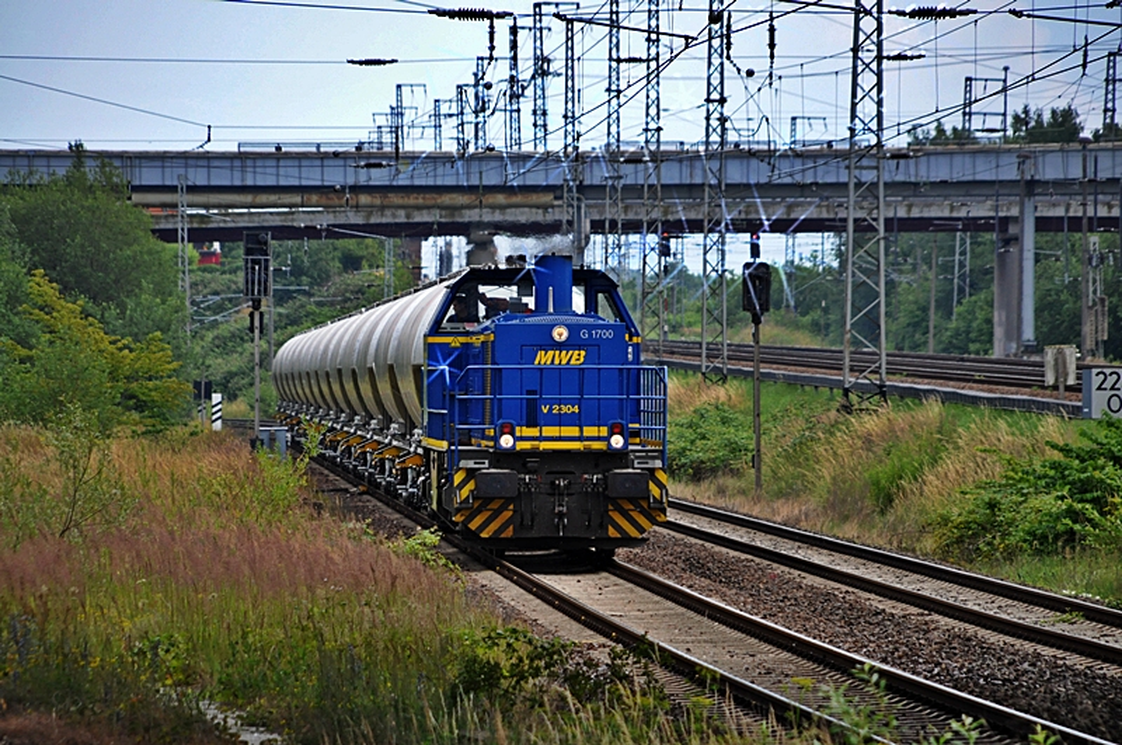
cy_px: 372
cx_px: 561
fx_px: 9337
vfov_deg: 4.6
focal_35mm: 300
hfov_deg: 6.9
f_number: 6.3
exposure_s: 1/800
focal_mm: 200
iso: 800
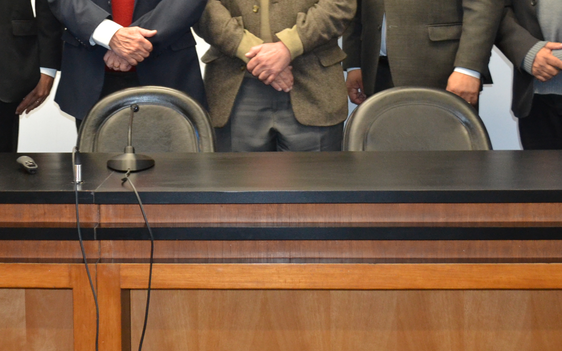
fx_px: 1057
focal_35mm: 69
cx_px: 189
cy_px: 27
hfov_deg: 29.6
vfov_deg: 18.5
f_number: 4
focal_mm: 24
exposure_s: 1/60
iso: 1400
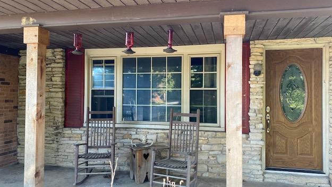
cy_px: 94
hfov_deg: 66.1
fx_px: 255
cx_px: 166
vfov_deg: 40.2
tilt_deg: +1.5
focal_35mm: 29
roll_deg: -0.1
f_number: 1.8
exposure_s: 1/105
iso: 125
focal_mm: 4.25
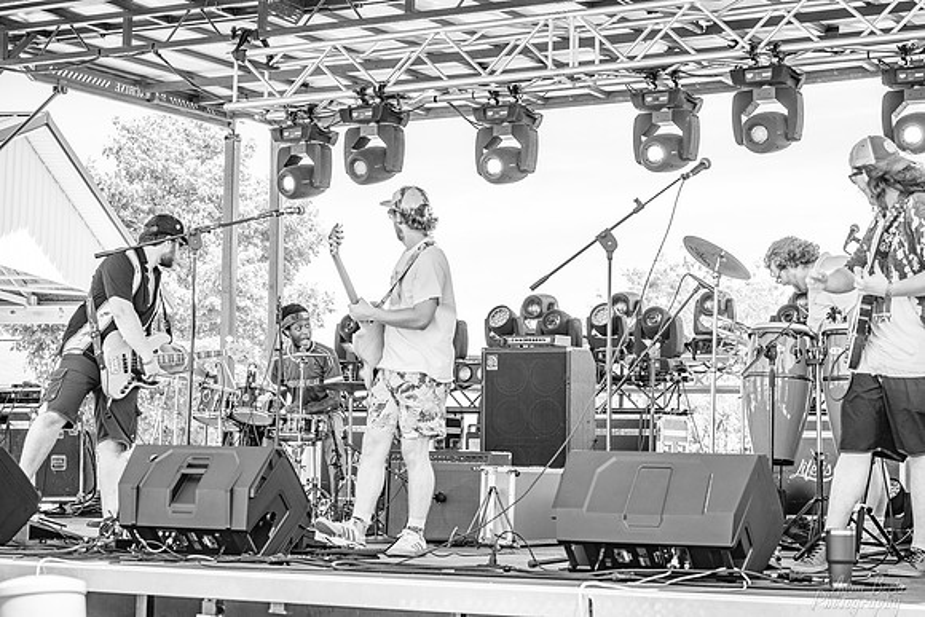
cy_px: 308
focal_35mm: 75
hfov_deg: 27.0
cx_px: 462
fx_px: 1927
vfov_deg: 18.2
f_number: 5.6
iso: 400
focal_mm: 75
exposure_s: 1/320
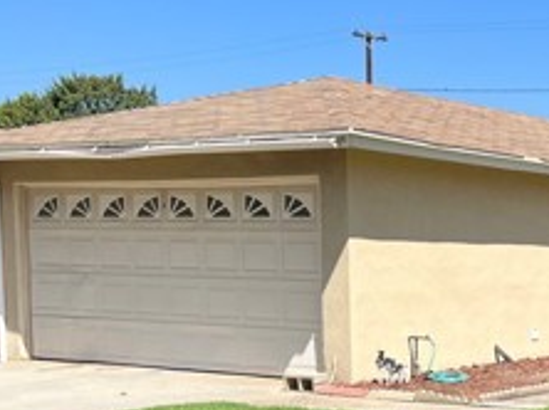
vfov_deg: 19.3
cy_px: 368
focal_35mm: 75
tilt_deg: -5.7
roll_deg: -1.0
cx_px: 685
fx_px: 1188
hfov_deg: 23.4
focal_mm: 5.7
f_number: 1.5
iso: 50
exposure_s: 1/3077
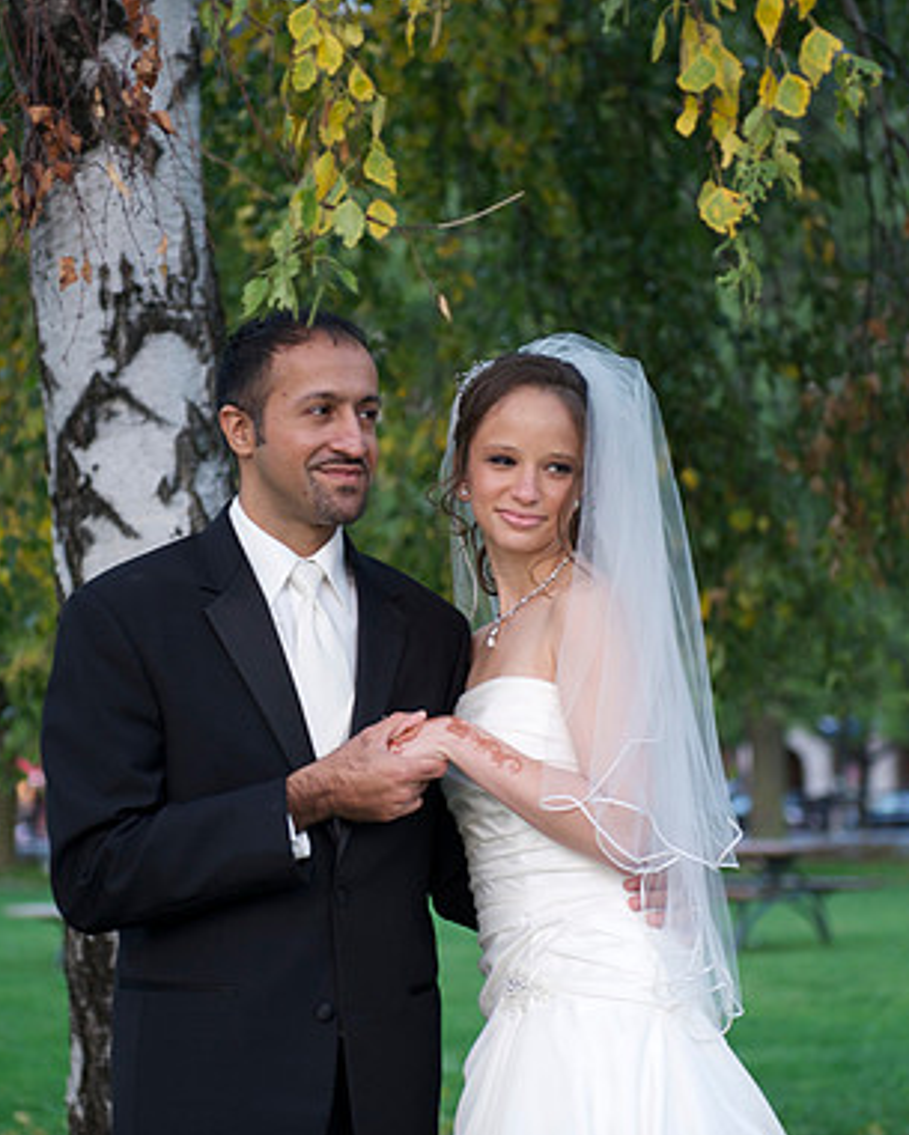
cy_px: 566
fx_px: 3362
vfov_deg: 19.2
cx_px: 435
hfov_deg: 15.4
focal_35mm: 100
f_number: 3.2
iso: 320
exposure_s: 1/40
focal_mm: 70
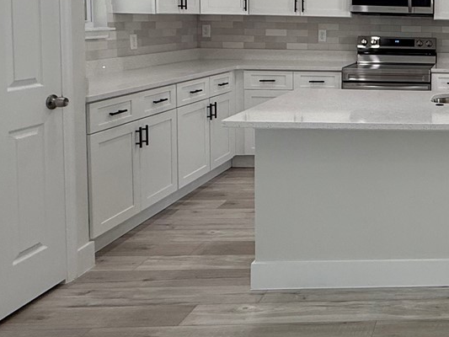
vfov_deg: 33.0
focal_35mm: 42
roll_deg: -1.6
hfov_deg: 35.8
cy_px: 49
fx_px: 545
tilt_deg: -3.4
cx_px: 530
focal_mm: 2.22
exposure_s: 1/120
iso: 100
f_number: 2.2
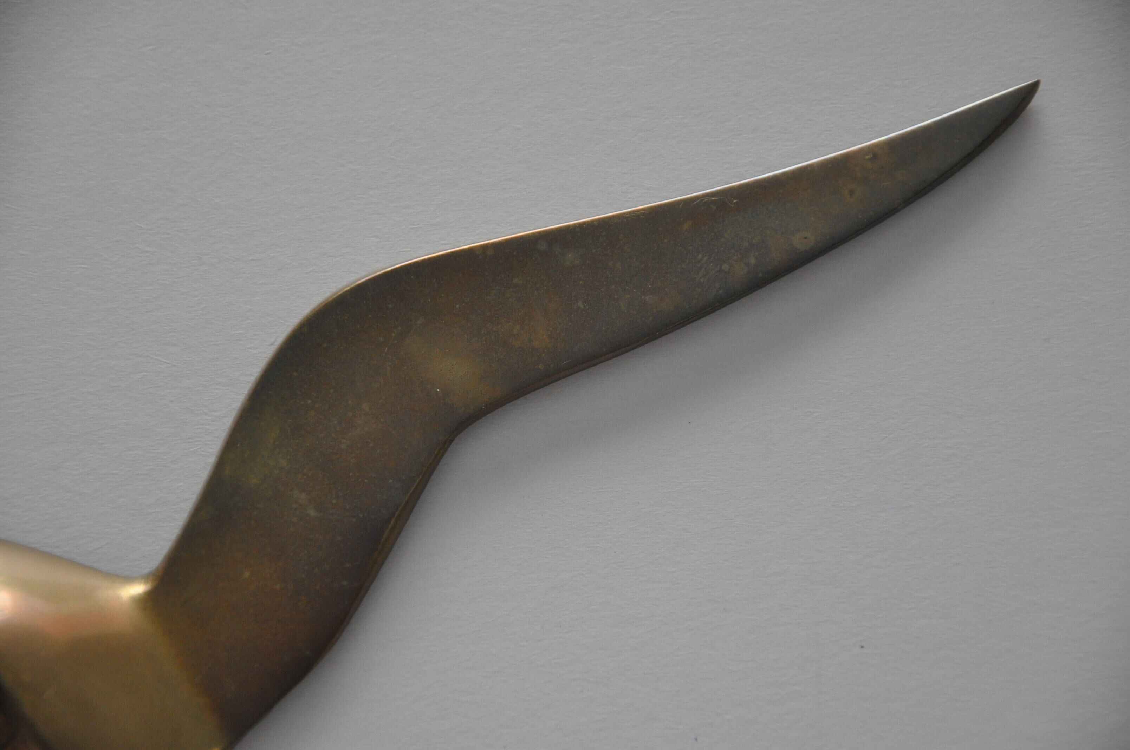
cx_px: 565
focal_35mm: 158
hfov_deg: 13.1
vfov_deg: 8.7
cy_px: 375
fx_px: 4938
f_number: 5.6
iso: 800
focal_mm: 105
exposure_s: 1/125
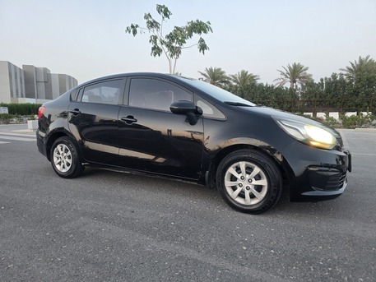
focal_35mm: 23
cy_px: 141
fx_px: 250
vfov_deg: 58.9
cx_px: 188
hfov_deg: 73.9
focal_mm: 6.3
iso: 200
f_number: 1.7
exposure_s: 1/100
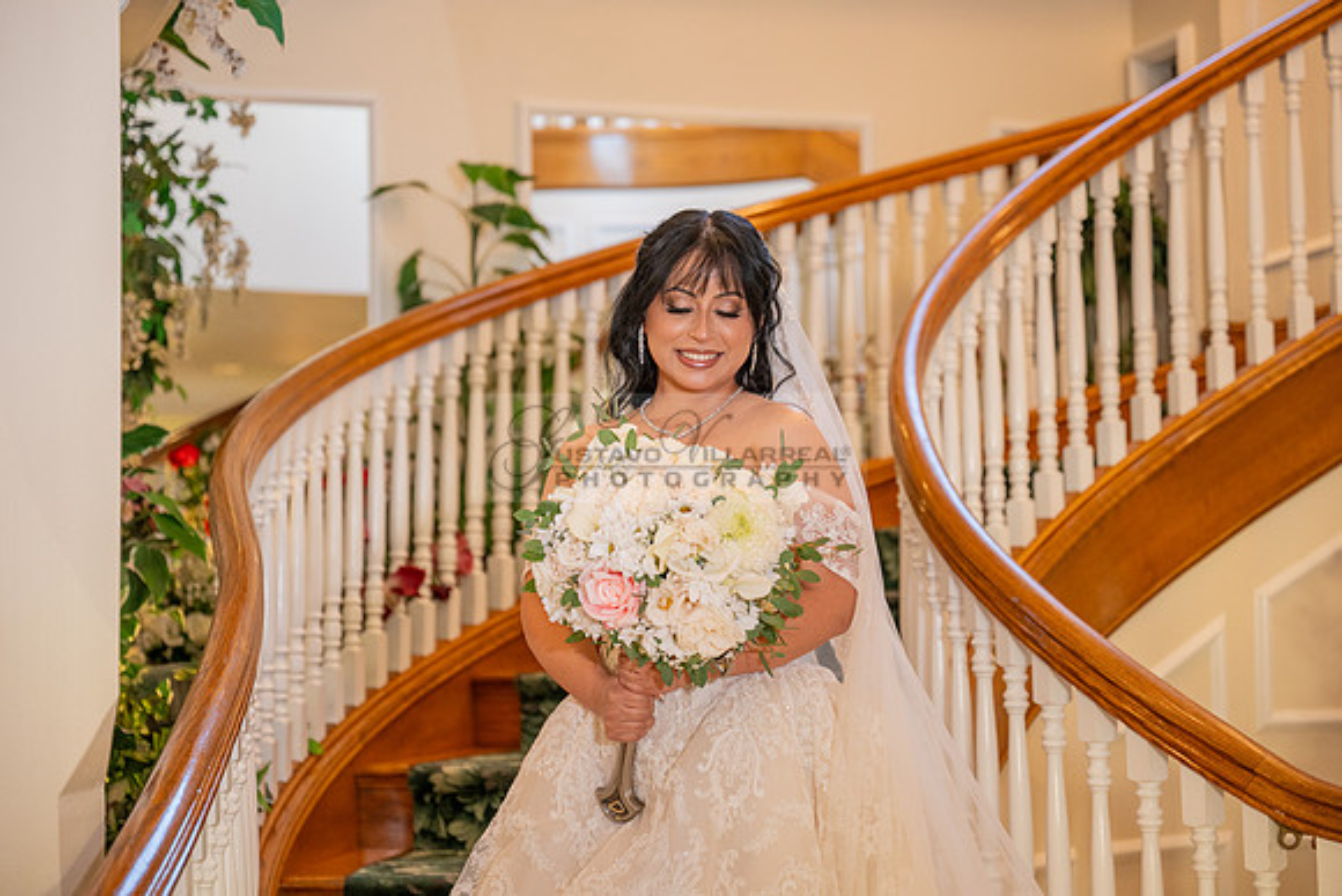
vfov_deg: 19.5
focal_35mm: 70
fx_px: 2610
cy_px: 448
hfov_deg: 28.8
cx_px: 671
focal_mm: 70
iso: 1000
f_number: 2.8
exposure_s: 1/160
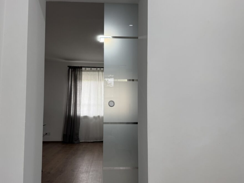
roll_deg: -0.6
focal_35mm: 28
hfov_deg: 63.4
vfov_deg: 49.7
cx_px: 115
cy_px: 100
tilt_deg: +3.1
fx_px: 197
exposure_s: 1/100
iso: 125
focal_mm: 6.76
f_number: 1.78
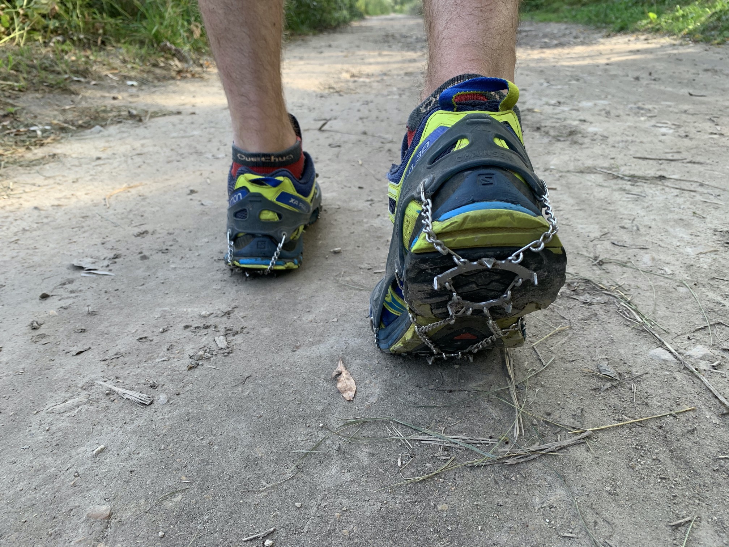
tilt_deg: -25.8
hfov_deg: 67.3
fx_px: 548
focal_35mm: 26
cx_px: 364
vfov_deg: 53.1
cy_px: 274
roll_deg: +2.7
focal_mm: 4.25
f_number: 1.8
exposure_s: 1/144
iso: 25
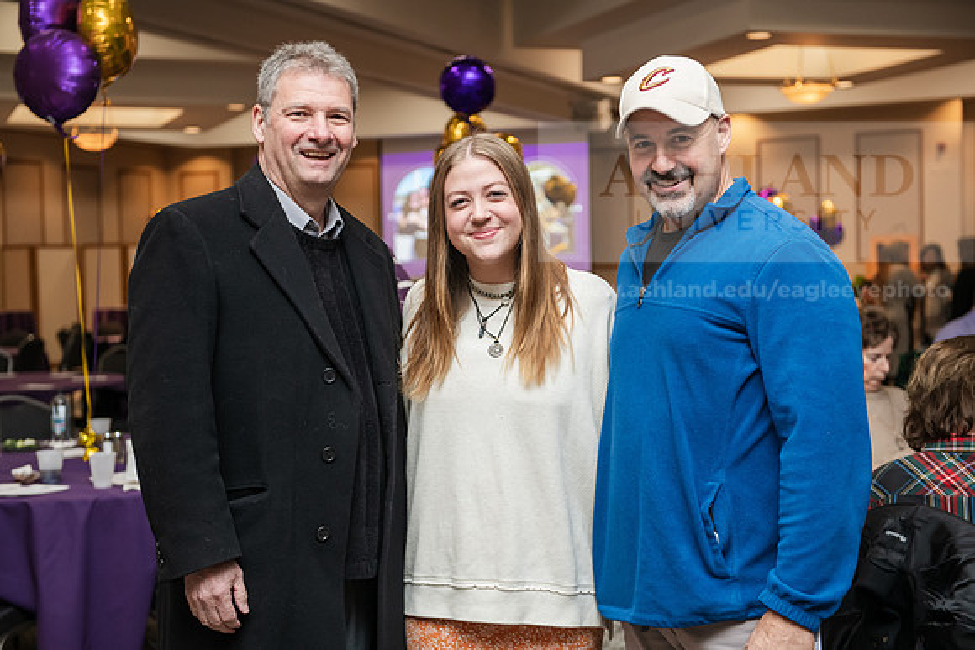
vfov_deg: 24.2
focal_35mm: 56
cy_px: 325
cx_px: 488
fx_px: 1517
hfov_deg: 35.6
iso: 1600
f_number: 3.5
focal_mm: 56
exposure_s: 1/200
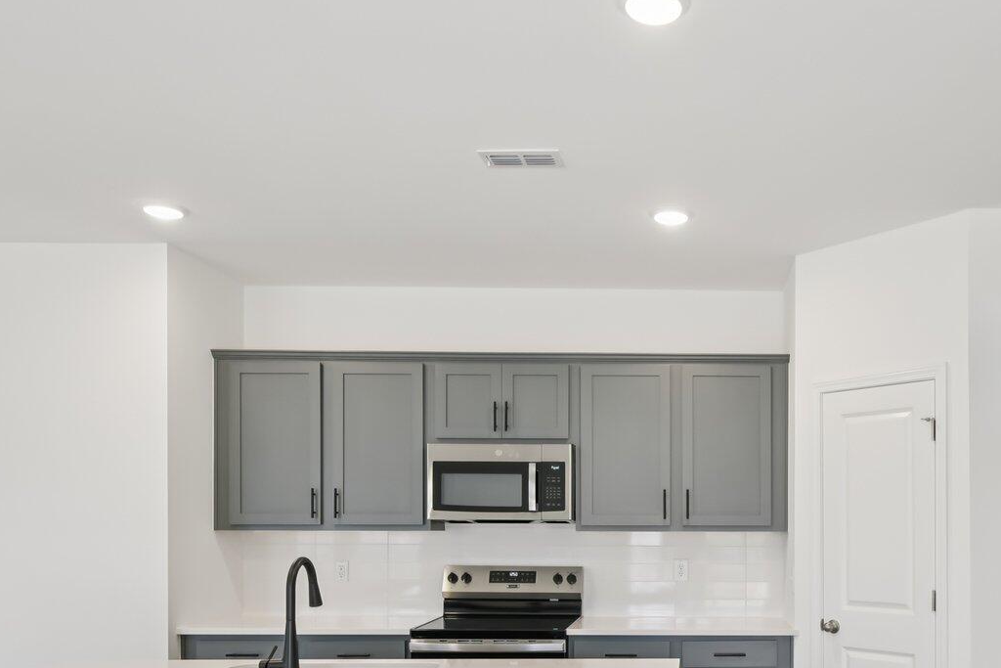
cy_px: 523
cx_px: 756
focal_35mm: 32
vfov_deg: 39.7
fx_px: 890
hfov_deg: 55.8
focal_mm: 16
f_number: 8
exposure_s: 1/15
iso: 250
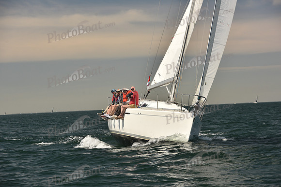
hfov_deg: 17.1
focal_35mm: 120
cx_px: 140
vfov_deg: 11.4
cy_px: 94
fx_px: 937
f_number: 7.1
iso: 250
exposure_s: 1/640
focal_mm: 120
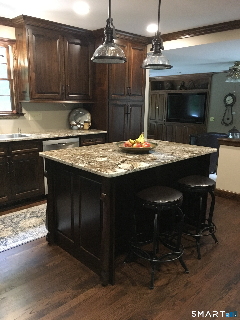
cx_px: 120
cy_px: 160
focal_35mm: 29
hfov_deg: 48.2
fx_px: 268
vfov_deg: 61.7
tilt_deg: -13.4
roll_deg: -1.3
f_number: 2.2
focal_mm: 4.15
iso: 250
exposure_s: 1/15
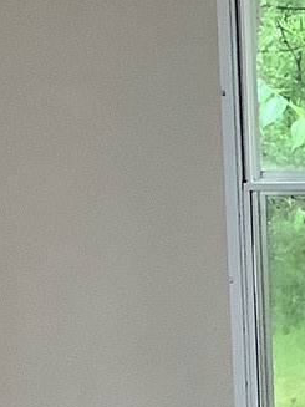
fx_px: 2140
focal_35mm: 182
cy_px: 514
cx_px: 316
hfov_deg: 8.1
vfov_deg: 10.6
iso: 200
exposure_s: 1/60
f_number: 2.4
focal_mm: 3.3
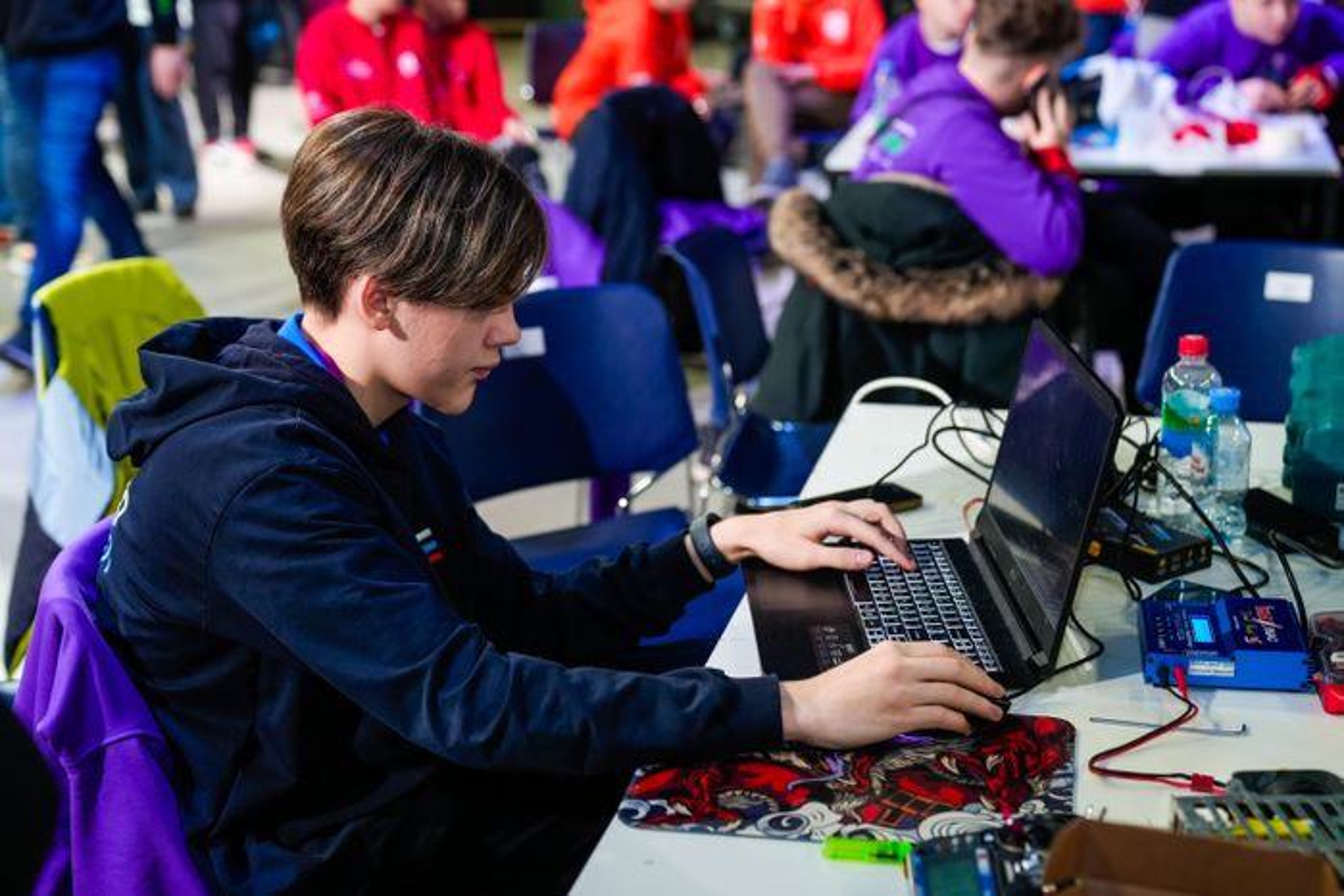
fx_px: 1979
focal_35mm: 53
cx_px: 672
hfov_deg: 37.5
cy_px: 448
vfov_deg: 25.5
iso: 1000
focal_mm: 53
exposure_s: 1/200
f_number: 2.8
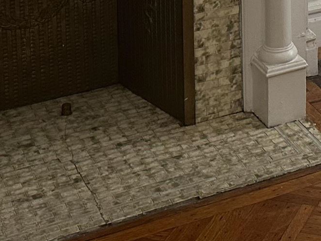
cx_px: 399
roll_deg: +1.0
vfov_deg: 11.6
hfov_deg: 16.9
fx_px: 1029
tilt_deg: -5.0
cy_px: -282
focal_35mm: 111
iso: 160
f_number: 1.78
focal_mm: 6.86
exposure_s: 1/120
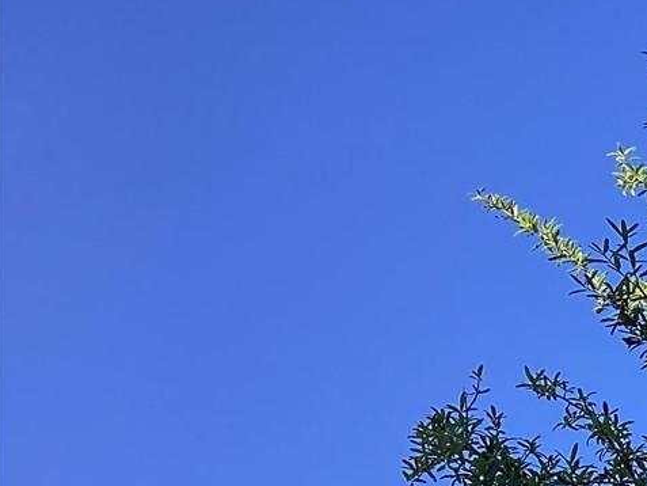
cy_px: 736
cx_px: 1080
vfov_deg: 13.4
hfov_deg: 16.5
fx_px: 1944
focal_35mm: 104
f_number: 2.4
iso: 25
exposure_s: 1/721
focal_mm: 3.3
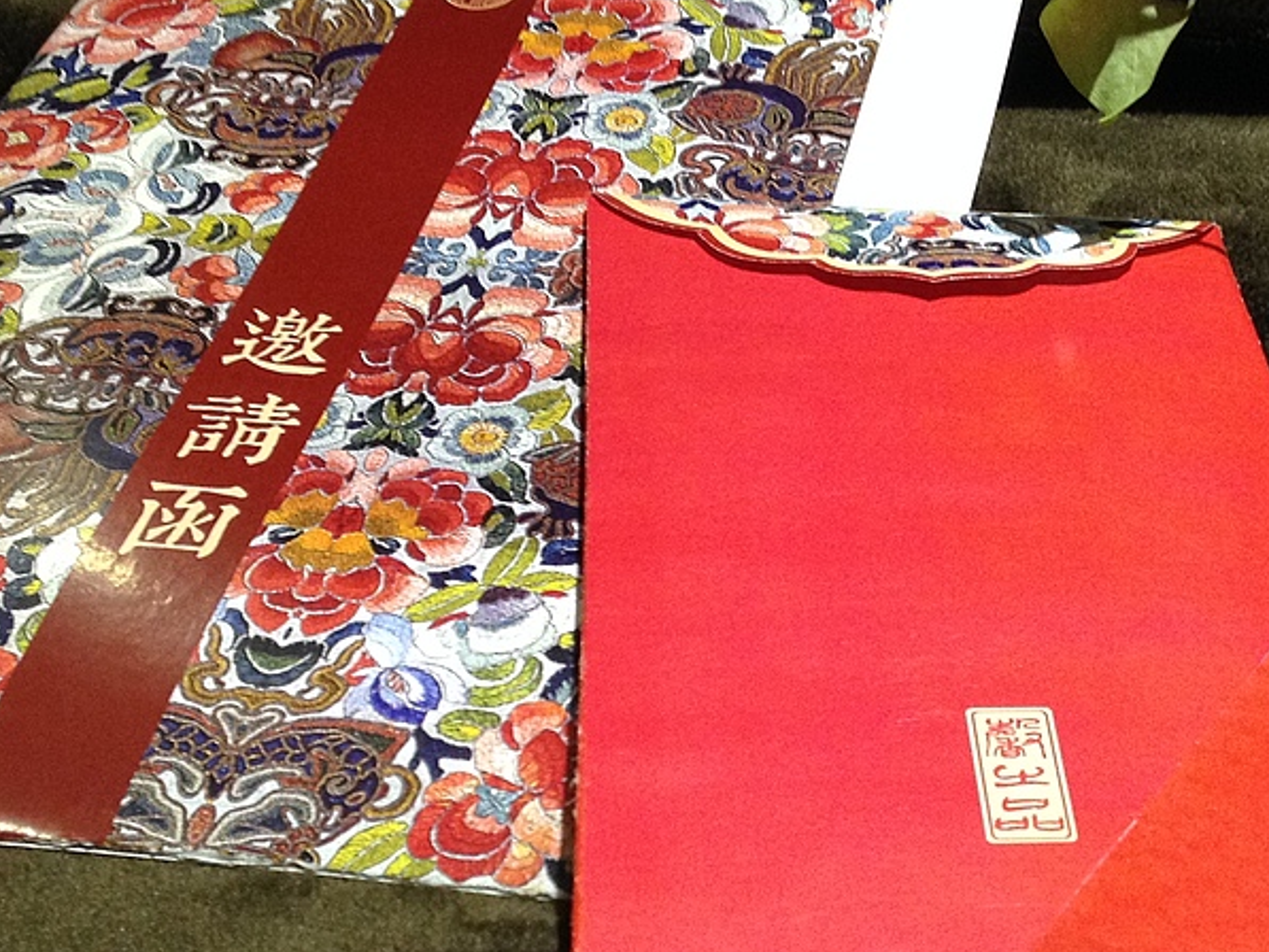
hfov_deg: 25.7
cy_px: 642
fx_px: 2750
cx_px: 910
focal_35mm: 75
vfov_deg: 19.6
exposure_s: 1/20
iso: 160
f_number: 2.4
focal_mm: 4.28
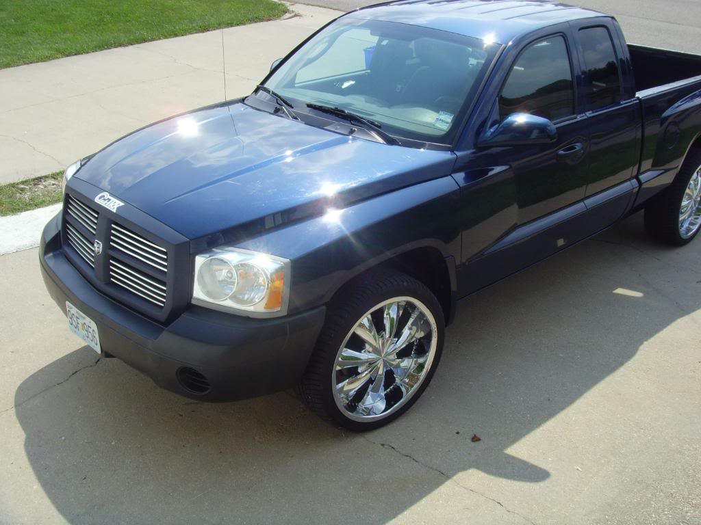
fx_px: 790
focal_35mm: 39
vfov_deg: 36.8
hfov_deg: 47.9
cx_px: 350
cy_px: 262
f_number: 6.3
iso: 80
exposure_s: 1/350
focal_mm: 6.6
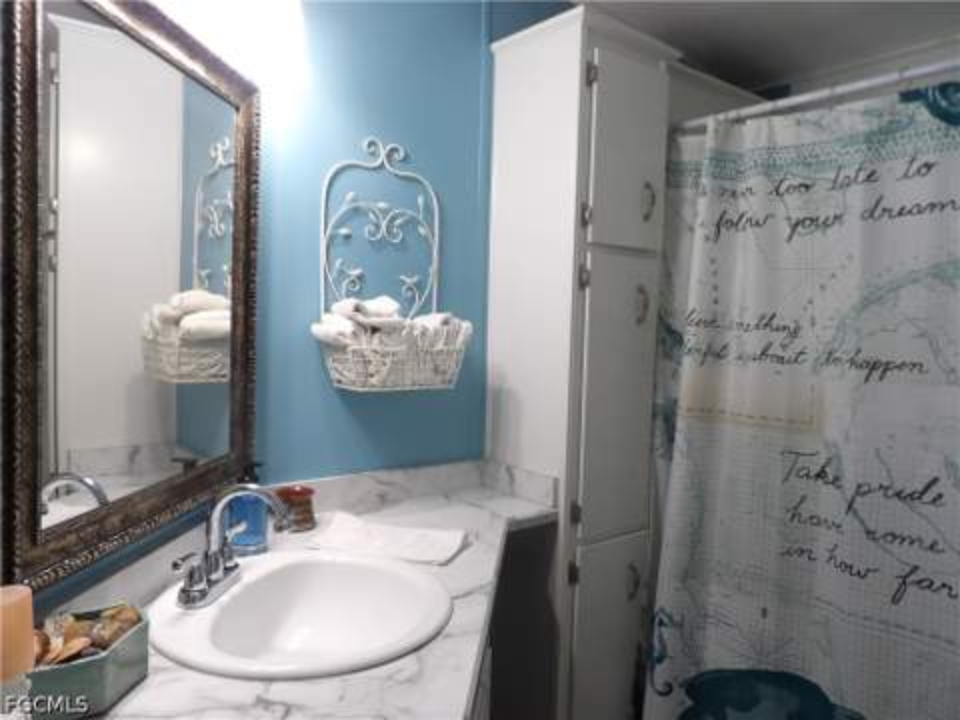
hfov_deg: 71.6
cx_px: 480
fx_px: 666
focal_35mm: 24
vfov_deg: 56.8
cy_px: 360
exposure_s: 1/33
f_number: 3.2
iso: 105
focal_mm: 4.3
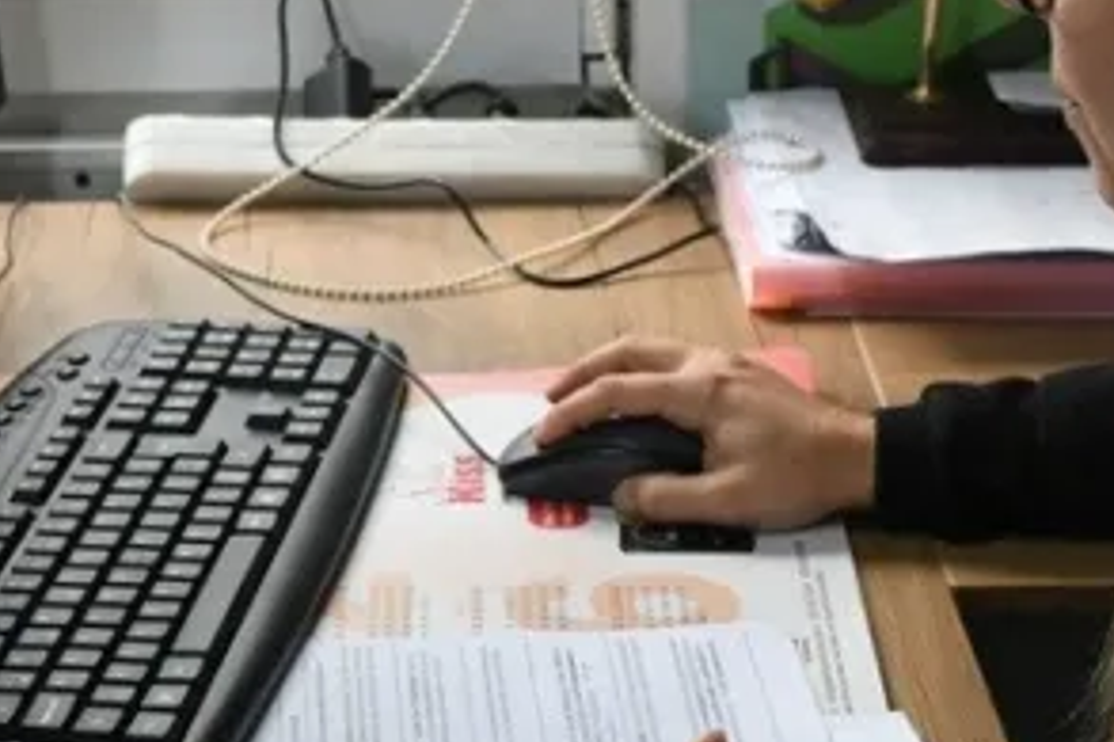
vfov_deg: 10.9
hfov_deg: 16.3
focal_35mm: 126
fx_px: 3897
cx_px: 426
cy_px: 211
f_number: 3.8
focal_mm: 24
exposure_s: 1/125
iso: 400
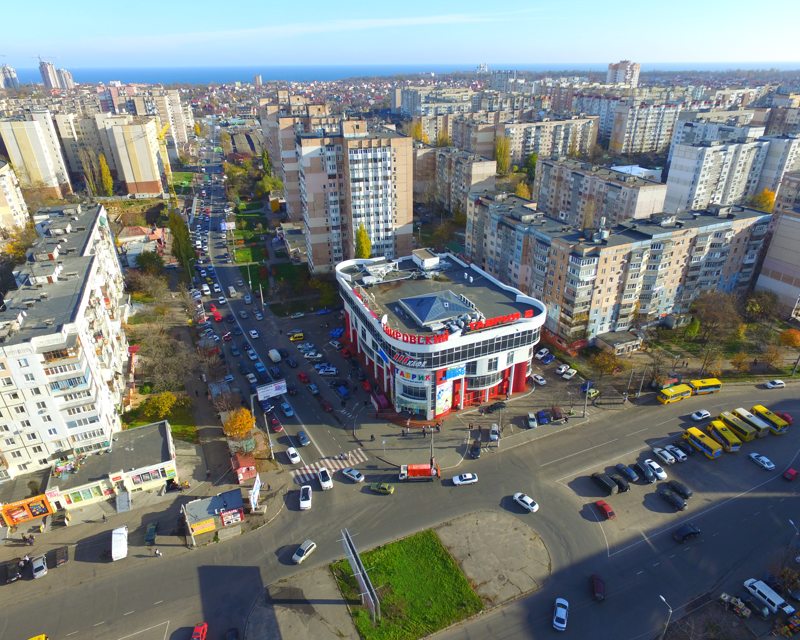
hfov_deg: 77.6
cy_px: 321
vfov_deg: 65.5
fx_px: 497
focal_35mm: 21
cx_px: 407
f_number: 2.8
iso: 100
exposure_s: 1/518
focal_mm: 3.61
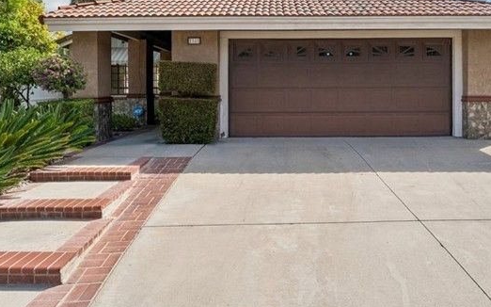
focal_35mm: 28
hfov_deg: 66.1
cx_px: 283
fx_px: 375
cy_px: 89
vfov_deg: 43.5
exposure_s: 1/640
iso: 125
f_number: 8
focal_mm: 14
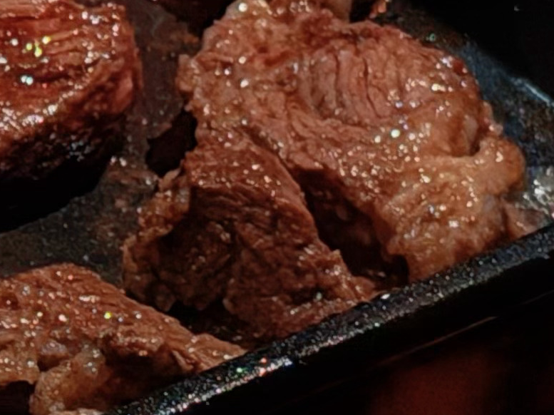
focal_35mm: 135
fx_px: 2160
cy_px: 448
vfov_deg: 10.8
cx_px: -319
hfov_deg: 13.6
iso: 125
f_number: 1.5
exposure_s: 1/60
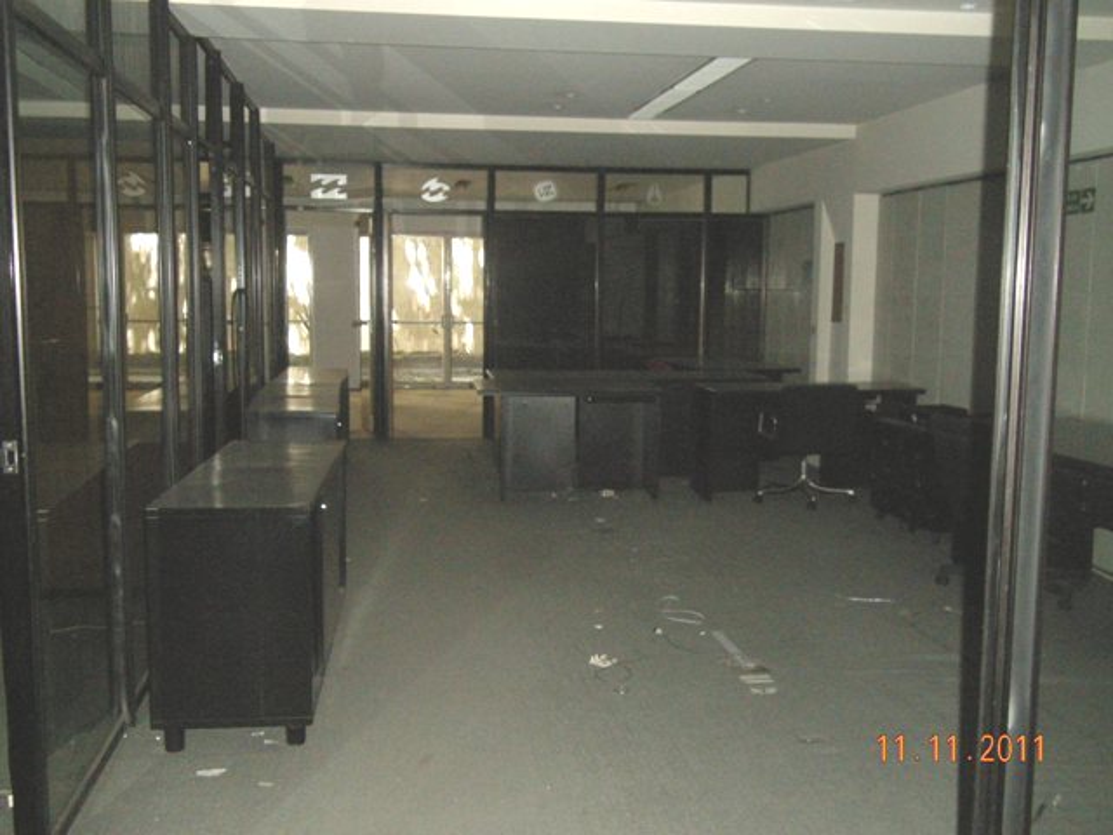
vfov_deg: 38.7
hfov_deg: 50.1
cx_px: 556
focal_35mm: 37
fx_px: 1190
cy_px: 418
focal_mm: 7.9
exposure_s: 1/60
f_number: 2.8
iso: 738
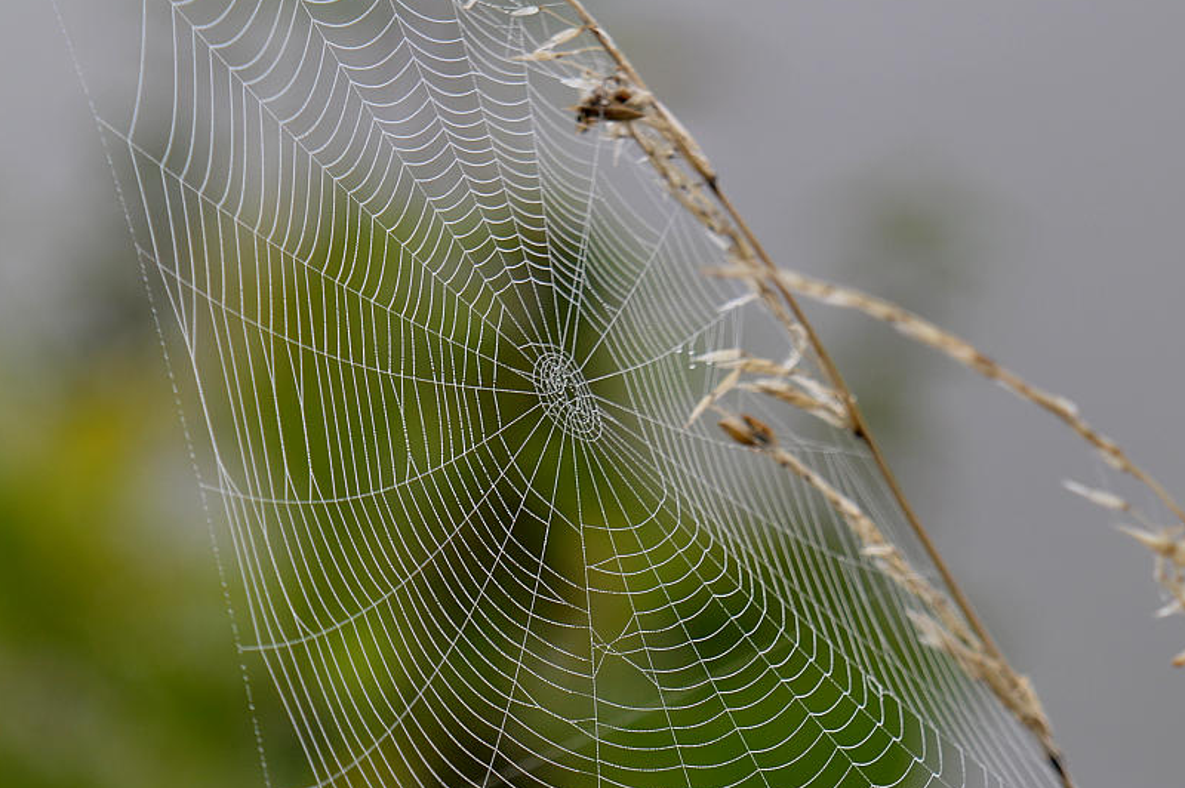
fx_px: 13254
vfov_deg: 3.4
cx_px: 729
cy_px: 470
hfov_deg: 5.1
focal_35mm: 403
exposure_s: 1/50
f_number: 10
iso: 400
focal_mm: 210
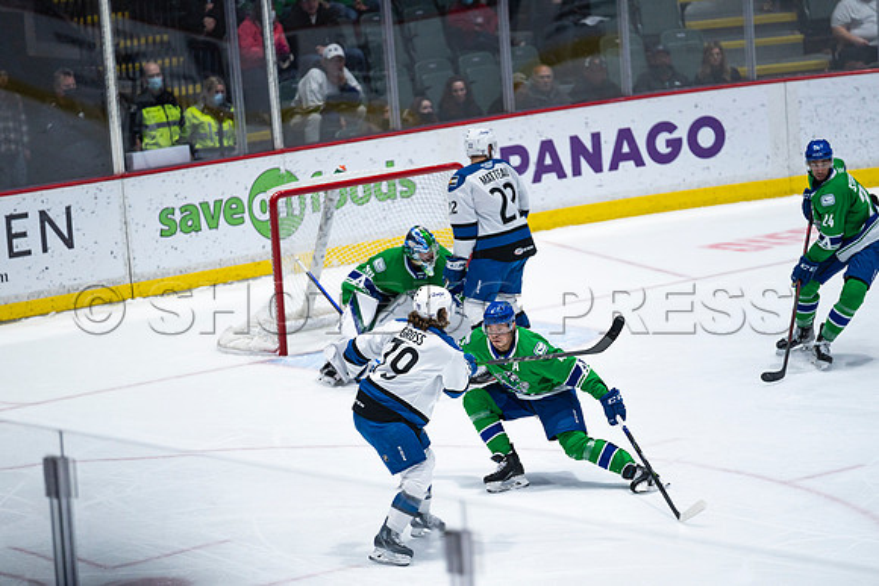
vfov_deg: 6.9
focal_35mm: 200
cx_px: 440
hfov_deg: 10.3
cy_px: 293
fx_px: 4884
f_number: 2.8
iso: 1250
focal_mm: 200
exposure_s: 1/1250
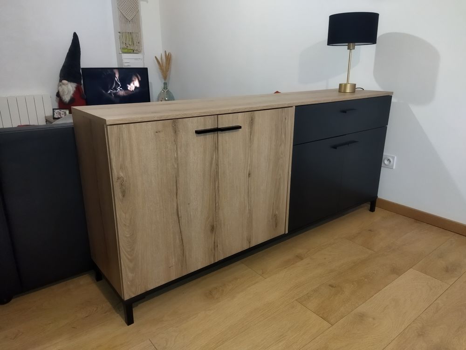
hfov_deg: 65.3
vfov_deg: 51.4
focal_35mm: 27
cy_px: 175
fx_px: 363
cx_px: 233
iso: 519
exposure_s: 1/25
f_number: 1.79
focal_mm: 4.71
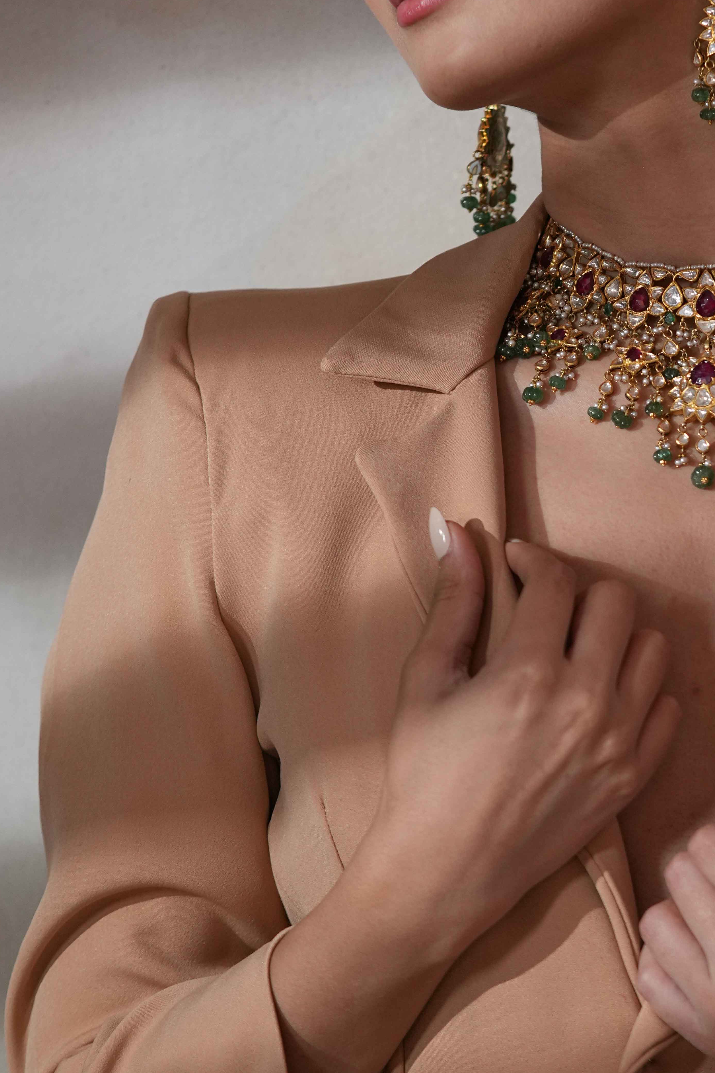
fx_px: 6106
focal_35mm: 205
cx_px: 634
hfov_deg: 6.7
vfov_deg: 10.0
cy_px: 334
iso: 800
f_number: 2.8
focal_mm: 90
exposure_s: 1/100
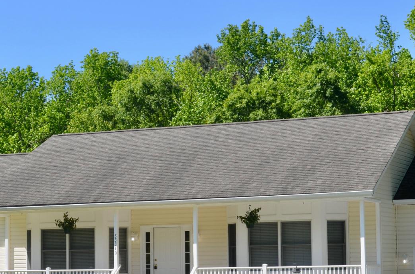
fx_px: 1081
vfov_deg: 14.4
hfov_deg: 21.7
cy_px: 207
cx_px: 235
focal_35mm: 94
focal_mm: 32
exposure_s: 1/250
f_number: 8
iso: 125
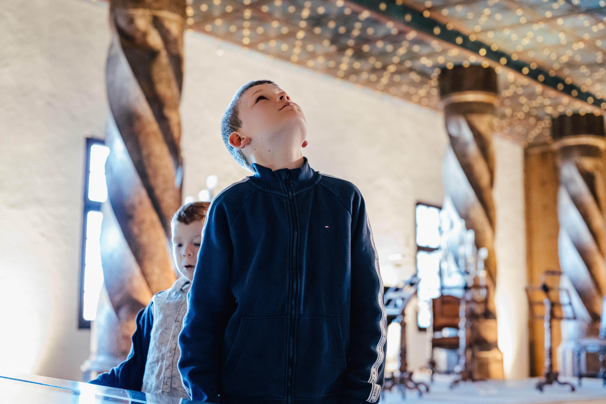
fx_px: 842
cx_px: 303
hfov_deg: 39.6
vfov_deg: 27.0
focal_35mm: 50
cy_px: 202
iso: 5600
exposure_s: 1/60
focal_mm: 50
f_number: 2.8
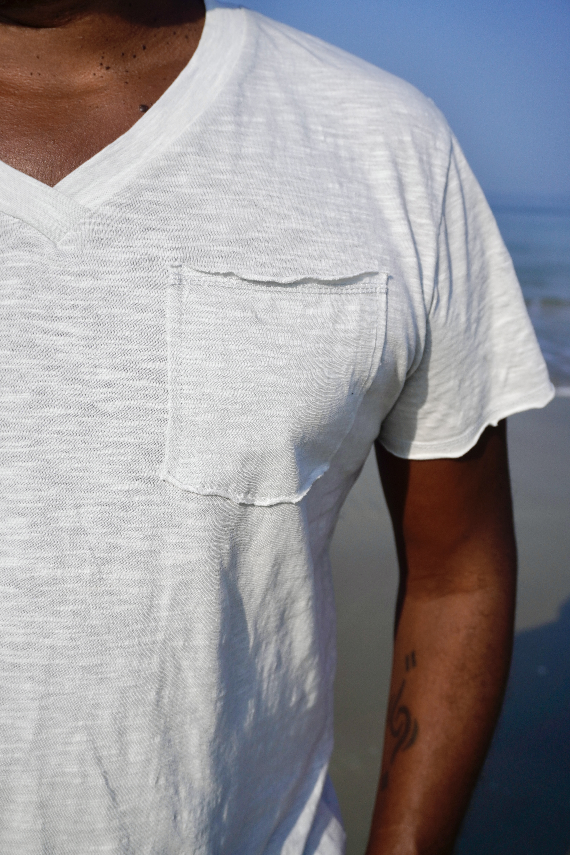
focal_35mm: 39
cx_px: 285
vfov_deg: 49.6
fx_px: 926
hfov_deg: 34.2
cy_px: 428
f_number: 5
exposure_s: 1/1600
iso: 100
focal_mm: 26
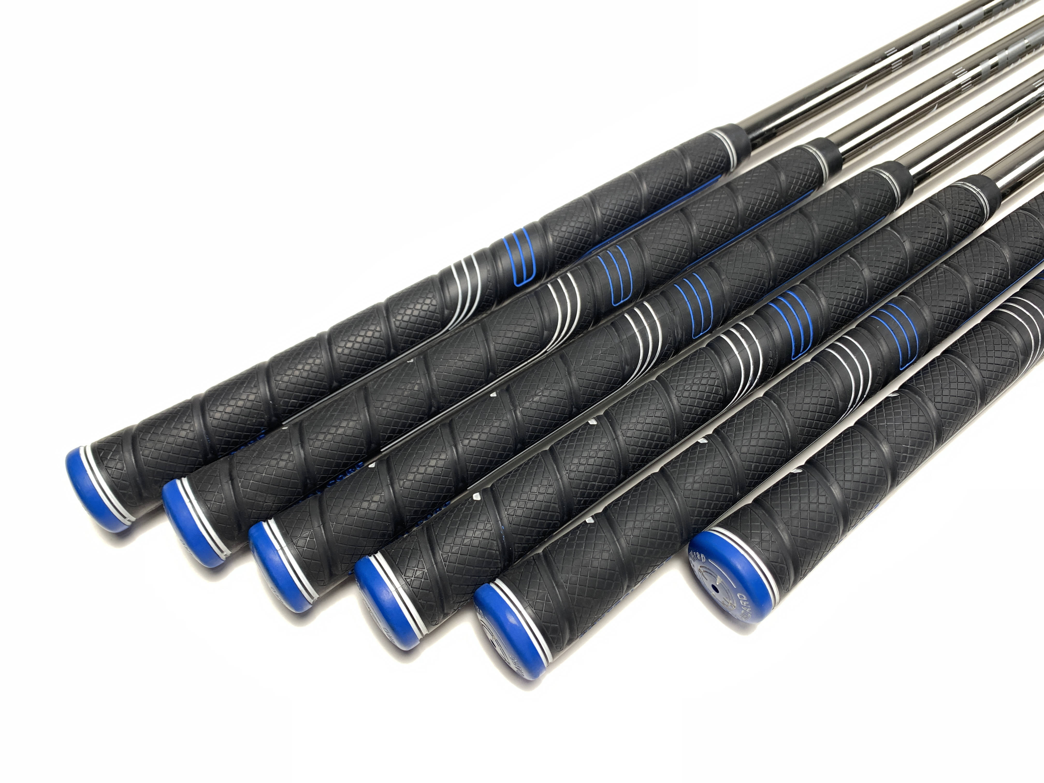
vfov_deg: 53.1
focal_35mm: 26
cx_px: 522
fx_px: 784
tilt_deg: -61.5
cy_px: 392
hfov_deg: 67.3
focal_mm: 4.25
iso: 40
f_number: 1.8
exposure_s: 1/120
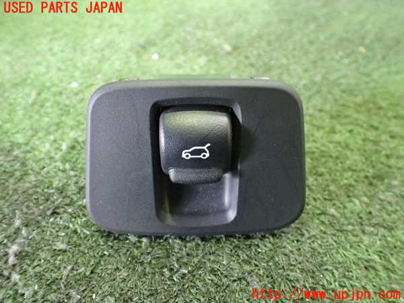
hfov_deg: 60.0
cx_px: 202
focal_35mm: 30
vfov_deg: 46.8
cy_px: 152
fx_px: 350
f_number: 2.3
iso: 1000
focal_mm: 5.4
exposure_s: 1/30
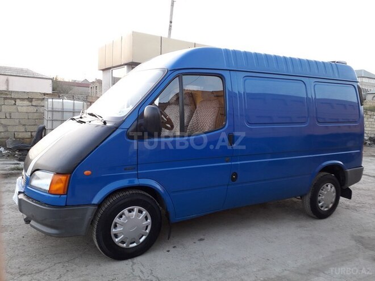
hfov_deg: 65.3
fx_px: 292
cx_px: 188
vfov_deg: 51.4
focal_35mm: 27
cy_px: 140
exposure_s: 1/50
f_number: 1.9
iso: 64
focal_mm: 3.6
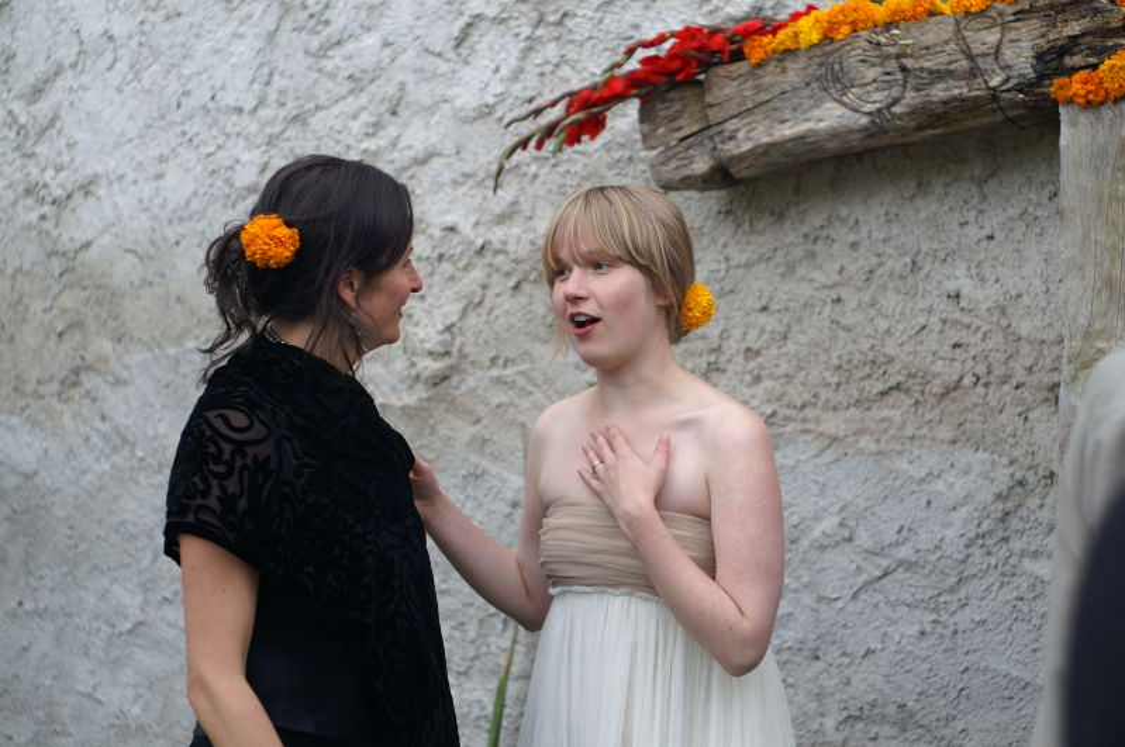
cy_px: 374
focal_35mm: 75
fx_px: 2341
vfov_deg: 18.1
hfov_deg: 27.0
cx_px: 562
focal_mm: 50
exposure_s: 1/350
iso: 100
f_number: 2.4
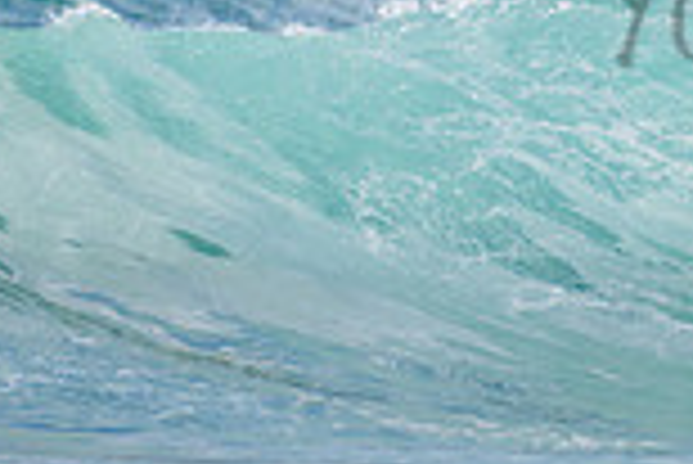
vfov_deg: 0.6
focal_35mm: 2306
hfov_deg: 0.9
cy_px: -211
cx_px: 950
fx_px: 44431
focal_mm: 500
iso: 125
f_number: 5.6
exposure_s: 1/2000
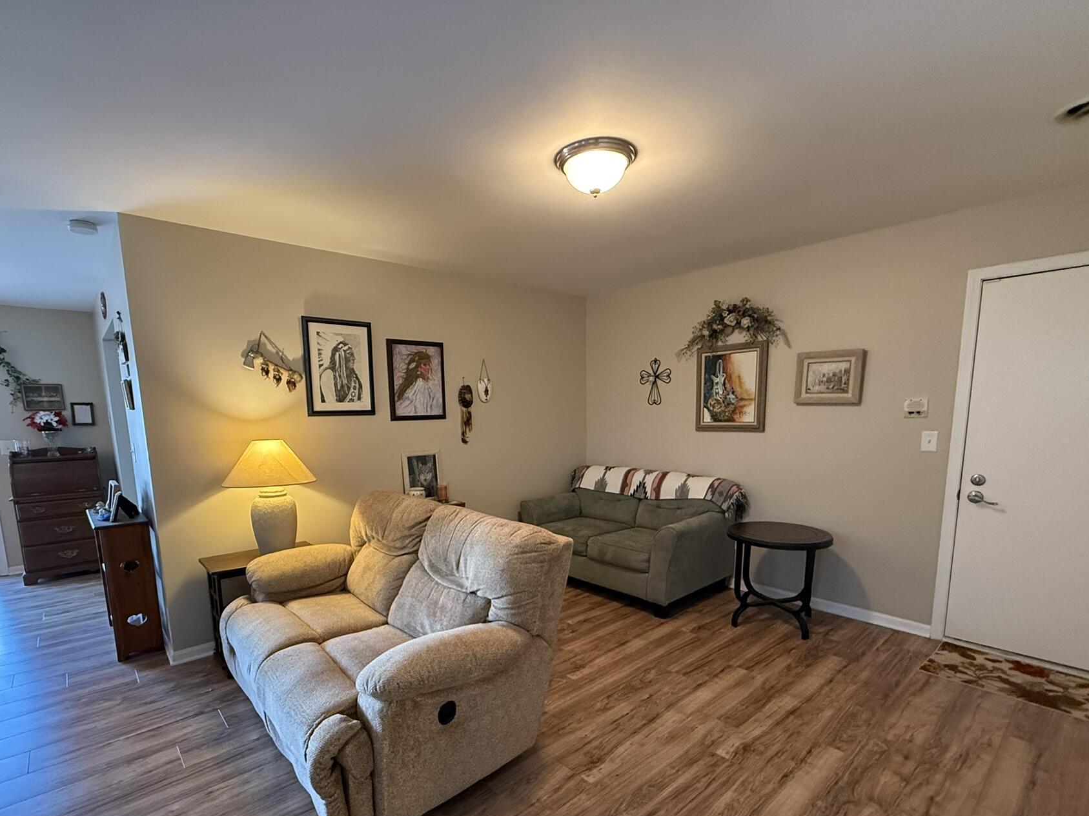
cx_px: 516
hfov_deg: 91.0
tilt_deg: -7.8
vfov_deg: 73.8
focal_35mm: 17
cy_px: 495
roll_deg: +2.0
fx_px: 535
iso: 640
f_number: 2.2
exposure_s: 1/60
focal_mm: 2.22
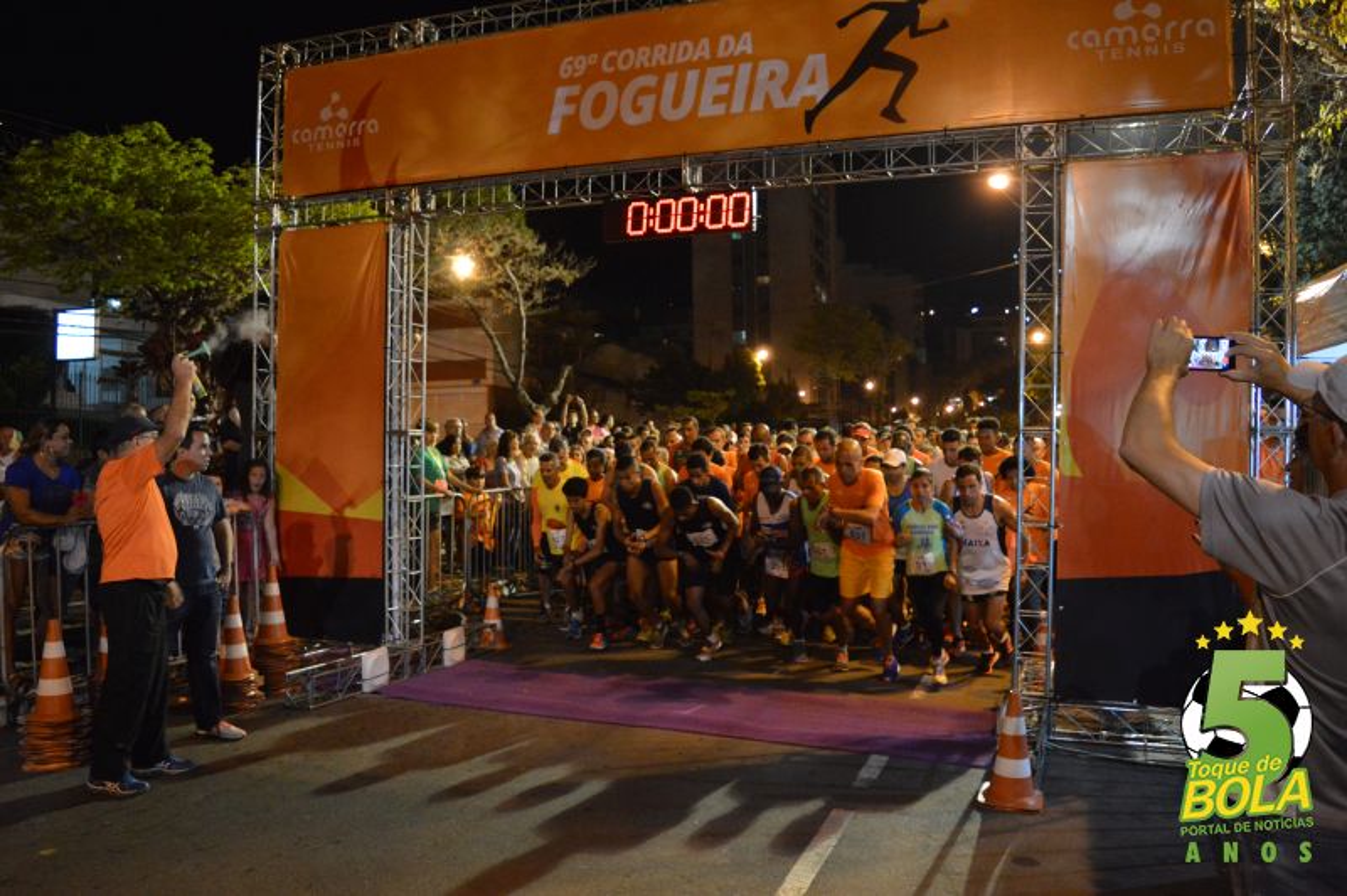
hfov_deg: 67.4
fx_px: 1009
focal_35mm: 27
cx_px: 674
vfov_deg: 47.9
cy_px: 448
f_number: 3.5
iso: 3200
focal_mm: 18
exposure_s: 1/60
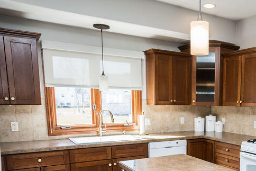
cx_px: 214
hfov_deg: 49.2
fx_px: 256
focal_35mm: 36
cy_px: 150
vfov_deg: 35.0
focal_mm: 17
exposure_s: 1/200
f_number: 2.8
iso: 400
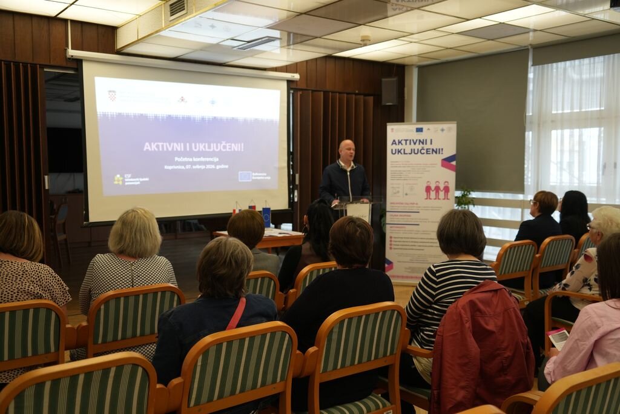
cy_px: 207
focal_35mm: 34
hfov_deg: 55.8
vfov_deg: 38.9
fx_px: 586
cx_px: 310
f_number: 4
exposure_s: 1/40
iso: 1000
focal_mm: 34
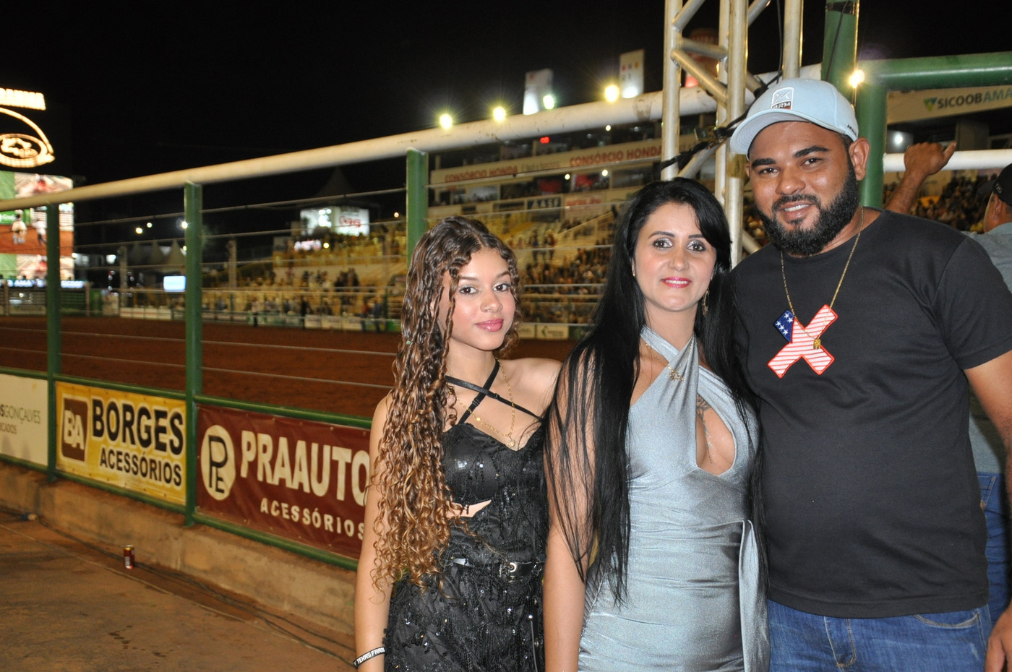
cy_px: 336
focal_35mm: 45
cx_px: 506
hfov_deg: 43.6
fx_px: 1264
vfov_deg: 29.8
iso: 800
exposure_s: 1/60
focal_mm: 30
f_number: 4.2
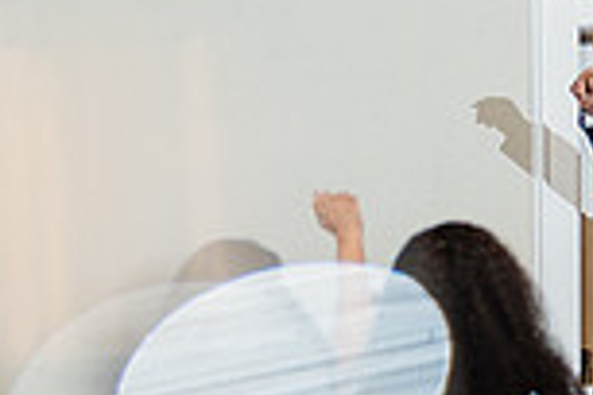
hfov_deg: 7.2
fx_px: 4678
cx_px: 857
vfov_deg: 4.8
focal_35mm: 284
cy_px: 629
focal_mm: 50
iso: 500
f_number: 1.2
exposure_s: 1/250
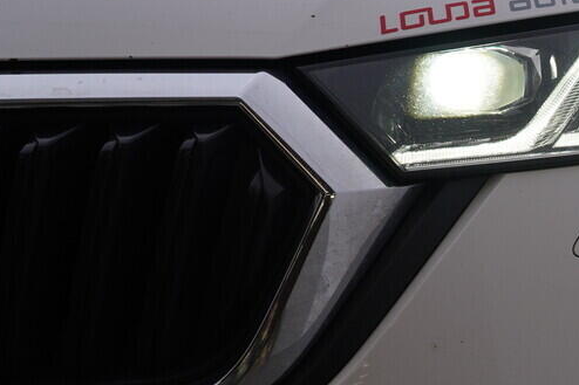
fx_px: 1688
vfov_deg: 13.0
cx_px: 817
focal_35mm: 105
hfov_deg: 17.8
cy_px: 291
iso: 125
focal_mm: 24
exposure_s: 1/125
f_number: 5
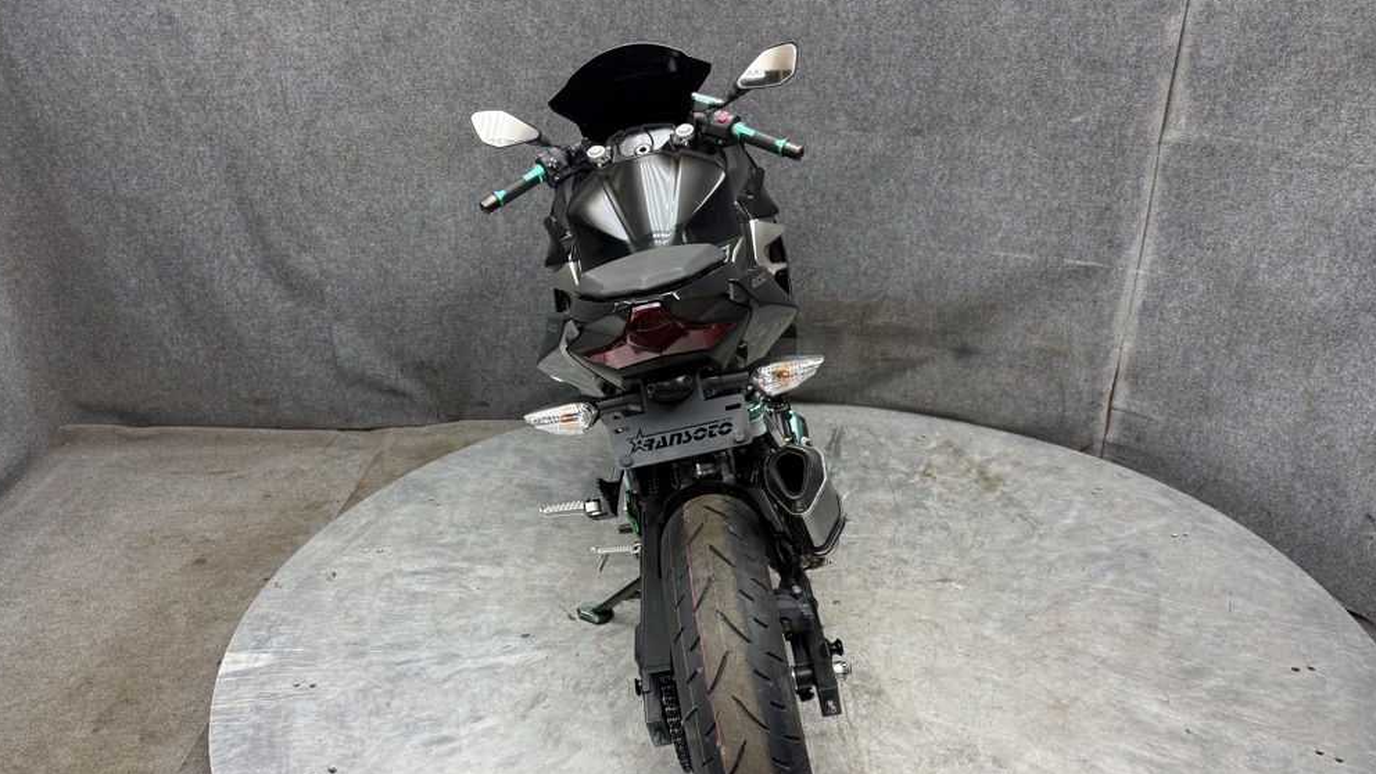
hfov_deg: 69.8
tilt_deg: -26.7
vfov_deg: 42.6
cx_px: 670
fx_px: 985
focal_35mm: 27
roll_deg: +0.2
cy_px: 479
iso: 125
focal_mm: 6.76
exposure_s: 1/120
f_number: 1.78
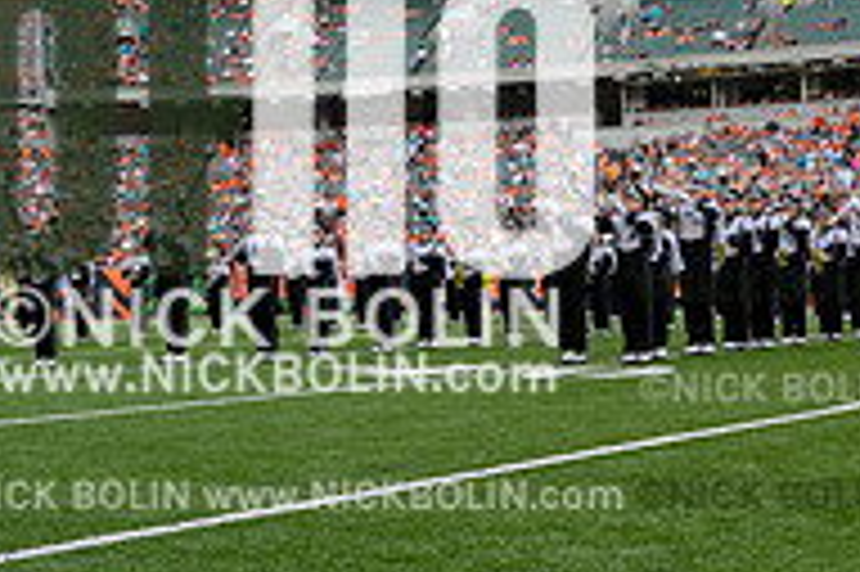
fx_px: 1742
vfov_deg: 18.6
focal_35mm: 73
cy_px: 182
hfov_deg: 27.5
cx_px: 275
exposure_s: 1/80
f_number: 7.1
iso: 80
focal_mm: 24
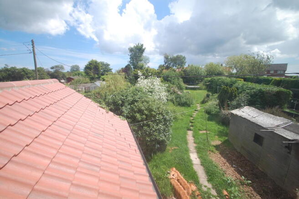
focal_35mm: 15
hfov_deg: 100.4
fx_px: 124
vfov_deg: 77.2
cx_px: 150
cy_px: 100
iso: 200
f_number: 8
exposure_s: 1/250
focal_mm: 10
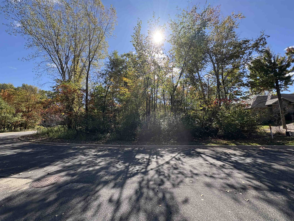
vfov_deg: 85.7
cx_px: 147
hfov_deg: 102.1
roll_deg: +2.2
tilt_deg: +6.9
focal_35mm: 14
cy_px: 110
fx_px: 119
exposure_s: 1/756
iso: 64
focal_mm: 2.22
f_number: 2.2
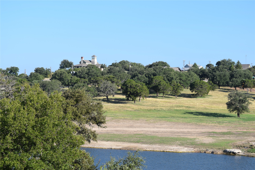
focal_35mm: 82
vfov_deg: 16.6
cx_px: 128
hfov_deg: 24.6
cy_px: 85
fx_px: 584
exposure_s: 1/320
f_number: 9
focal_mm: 55
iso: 200
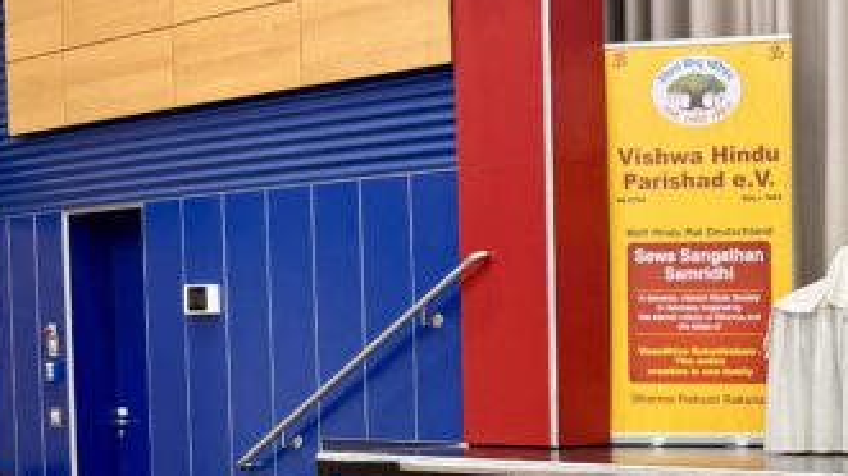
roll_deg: +0.2
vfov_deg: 16.6
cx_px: 756
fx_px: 1596
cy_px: 495
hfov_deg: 28.6
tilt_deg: -5.0
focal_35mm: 71
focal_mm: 6.76
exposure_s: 1/60
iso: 125
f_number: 1.78
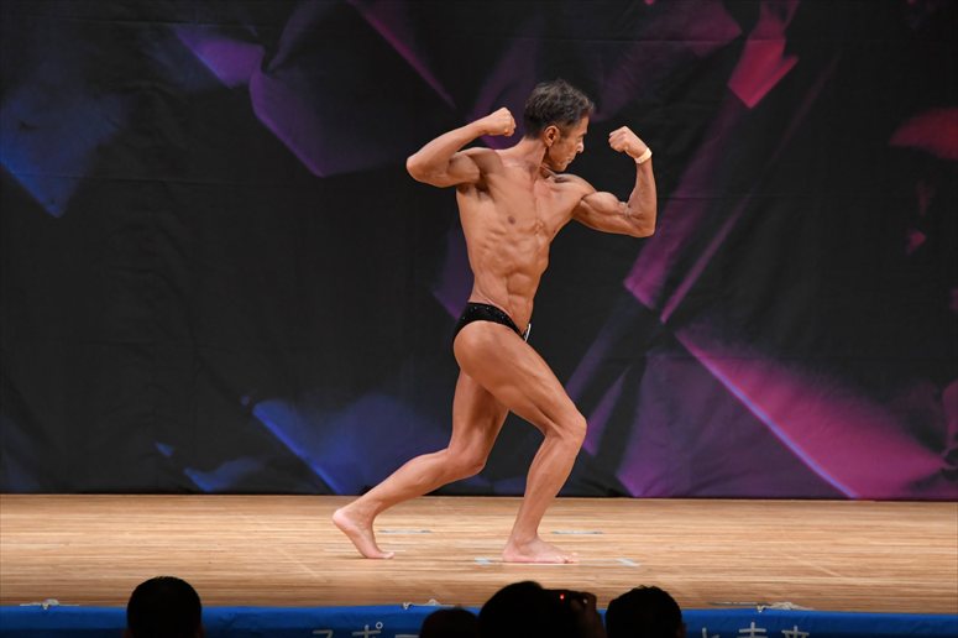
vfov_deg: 5.1
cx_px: 479
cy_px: 319
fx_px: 7182
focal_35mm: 270
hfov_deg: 7.6
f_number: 5.6
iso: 3200
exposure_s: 1/400
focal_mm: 180
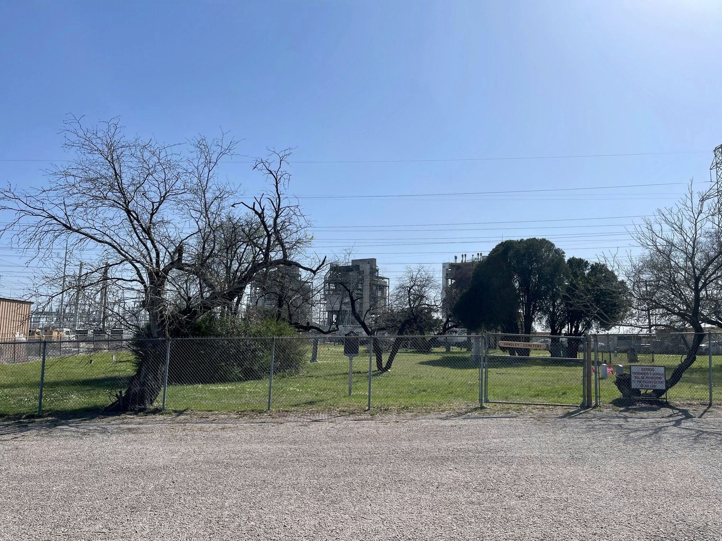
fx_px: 542
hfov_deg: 67.3
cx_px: 361
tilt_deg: +5.3
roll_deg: -1.5
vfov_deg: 53.1
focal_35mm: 26
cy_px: 270
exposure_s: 1/6579
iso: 32
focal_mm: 5.1
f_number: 1.6
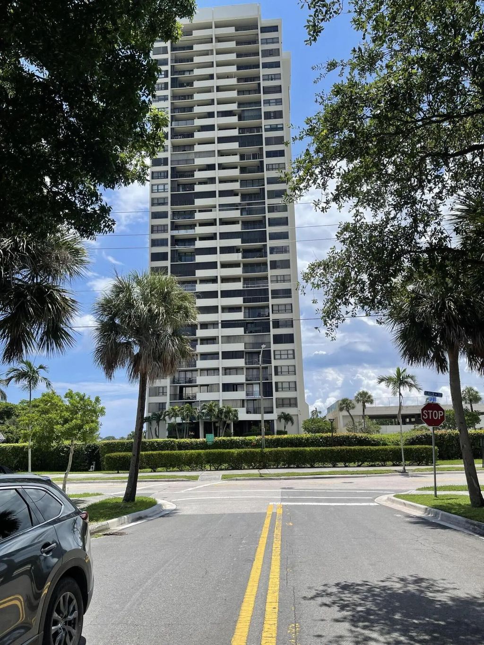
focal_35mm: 26
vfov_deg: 67.3
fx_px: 485
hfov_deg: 53.1
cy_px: 322
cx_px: 242
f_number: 1.6
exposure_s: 1/3788
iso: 32
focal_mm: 5.1
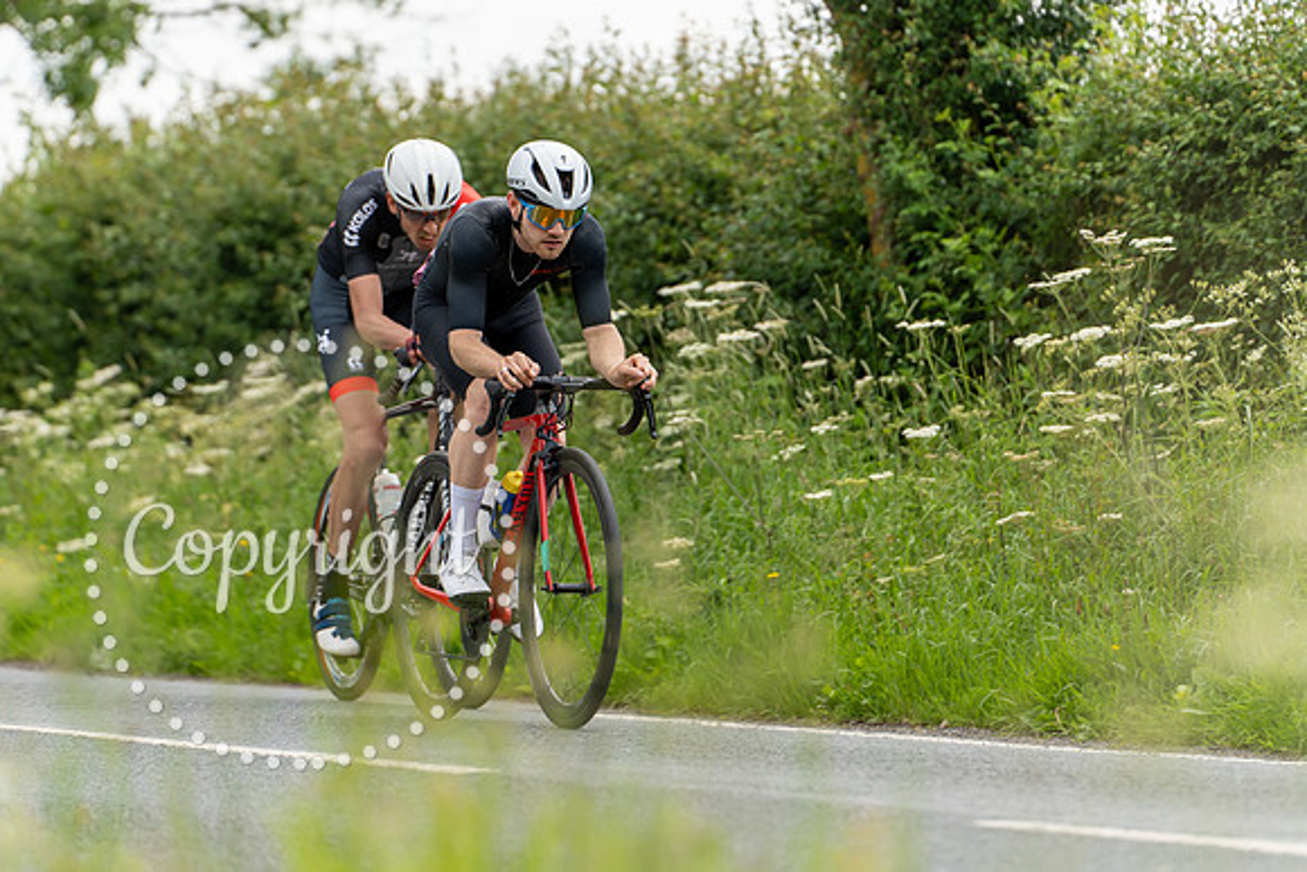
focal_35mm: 250
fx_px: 9096
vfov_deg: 5.5
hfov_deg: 8.2
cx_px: 592
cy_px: 265
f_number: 3.2
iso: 160
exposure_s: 1/1000
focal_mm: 180
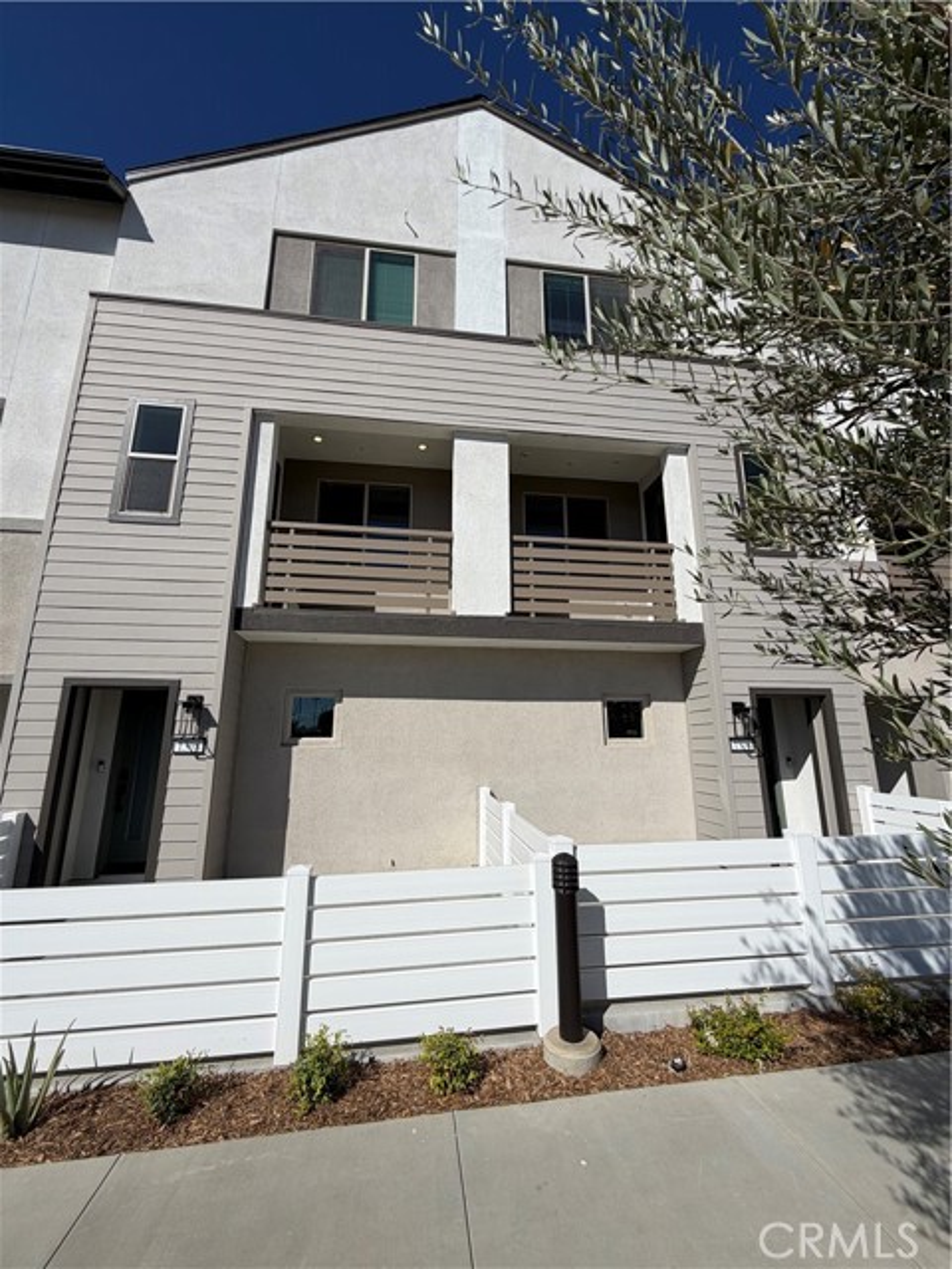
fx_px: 513
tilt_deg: +12.2
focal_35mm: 14
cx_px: 476
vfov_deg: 102.1
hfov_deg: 85.7
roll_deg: -0.2
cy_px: 634
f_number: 2.2
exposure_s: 1/2165
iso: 20
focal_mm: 2.22
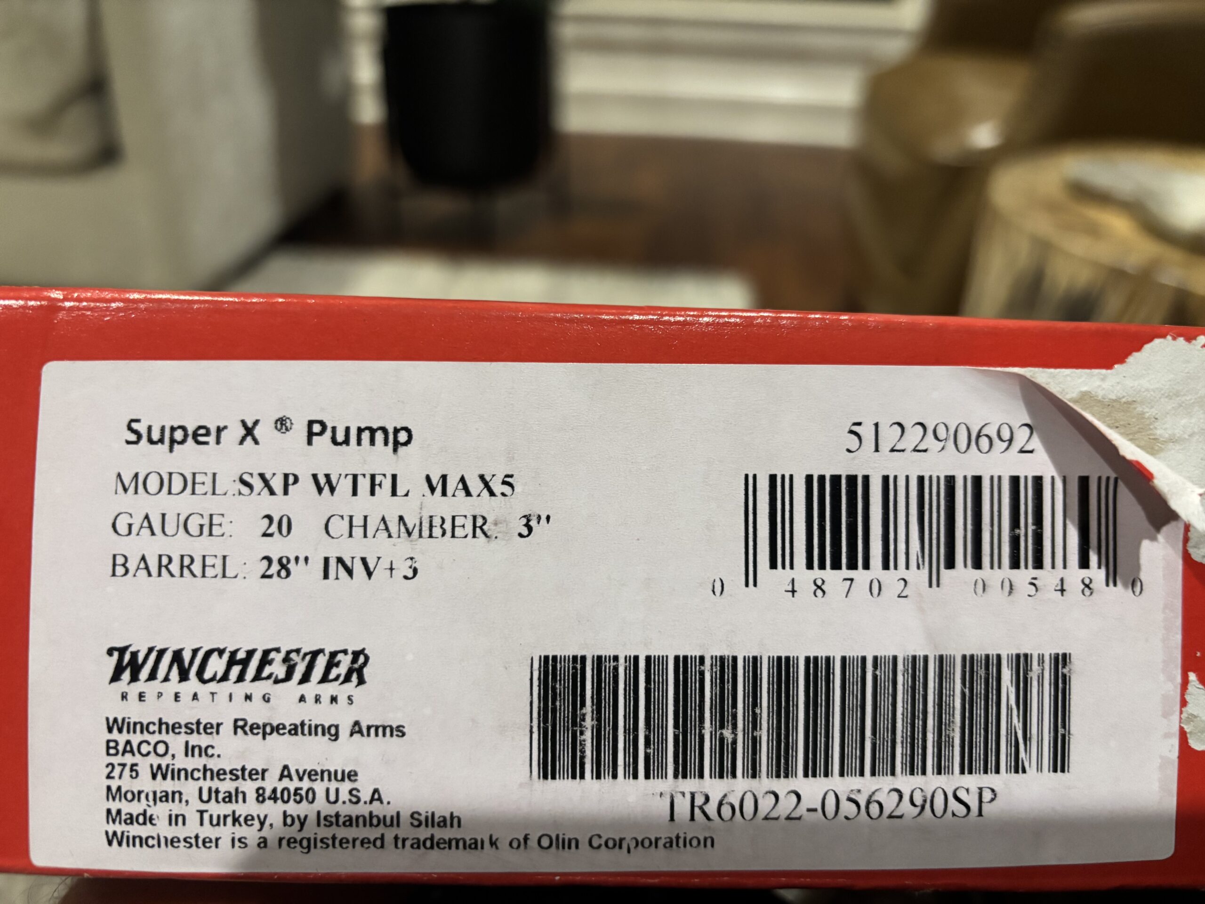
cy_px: 452
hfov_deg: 67.3
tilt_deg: -29.7
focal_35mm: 26
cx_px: 602
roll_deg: -2.1
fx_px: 905
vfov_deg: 53.1
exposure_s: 1/60
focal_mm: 5.96
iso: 500
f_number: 1.6
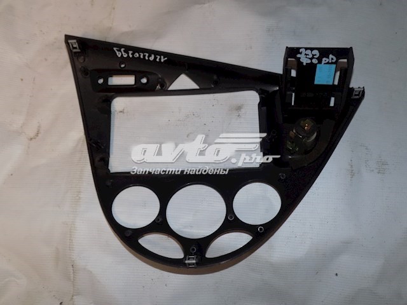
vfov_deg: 41.8
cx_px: 204
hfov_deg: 54.0
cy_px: 152
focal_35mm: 34
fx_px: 400
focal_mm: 6.1
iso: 200
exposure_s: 1/30
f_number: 3.4
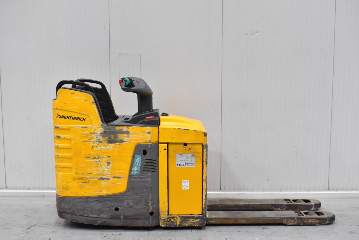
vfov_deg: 33.0
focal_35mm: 40
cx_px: 180
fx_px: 404
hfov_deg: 47.9
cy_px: 120
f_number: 6.3
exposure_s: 1/60
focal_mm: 27
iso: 1600
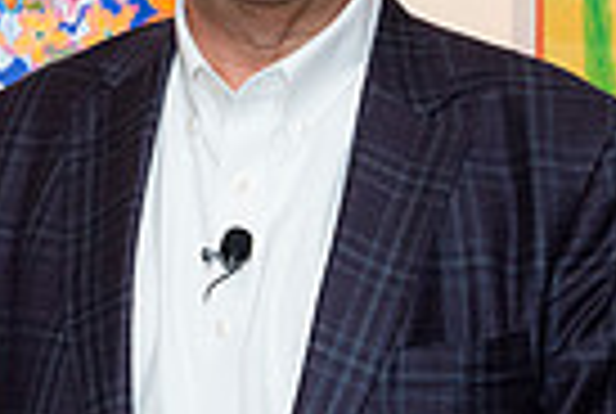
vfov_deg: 7.0
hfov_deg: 10.3
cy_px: 338
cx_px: -13
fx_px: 3378
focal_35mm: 197
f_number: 5
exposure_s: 1/125
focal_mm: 45
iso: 800
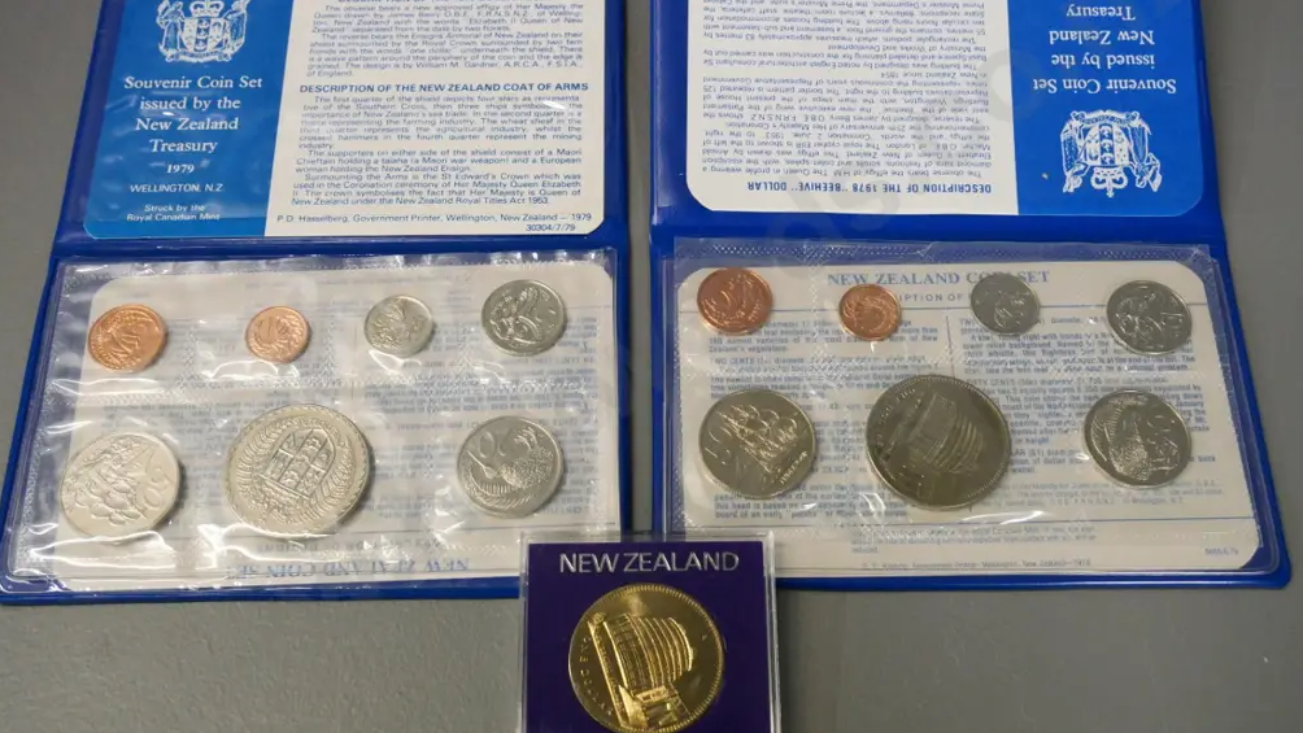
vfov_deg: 29.7
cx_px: 652
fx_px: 1382
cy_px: 353
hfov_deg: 50.5
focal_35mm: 40
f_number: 5
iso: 3200
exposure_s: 1/125
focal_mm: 18
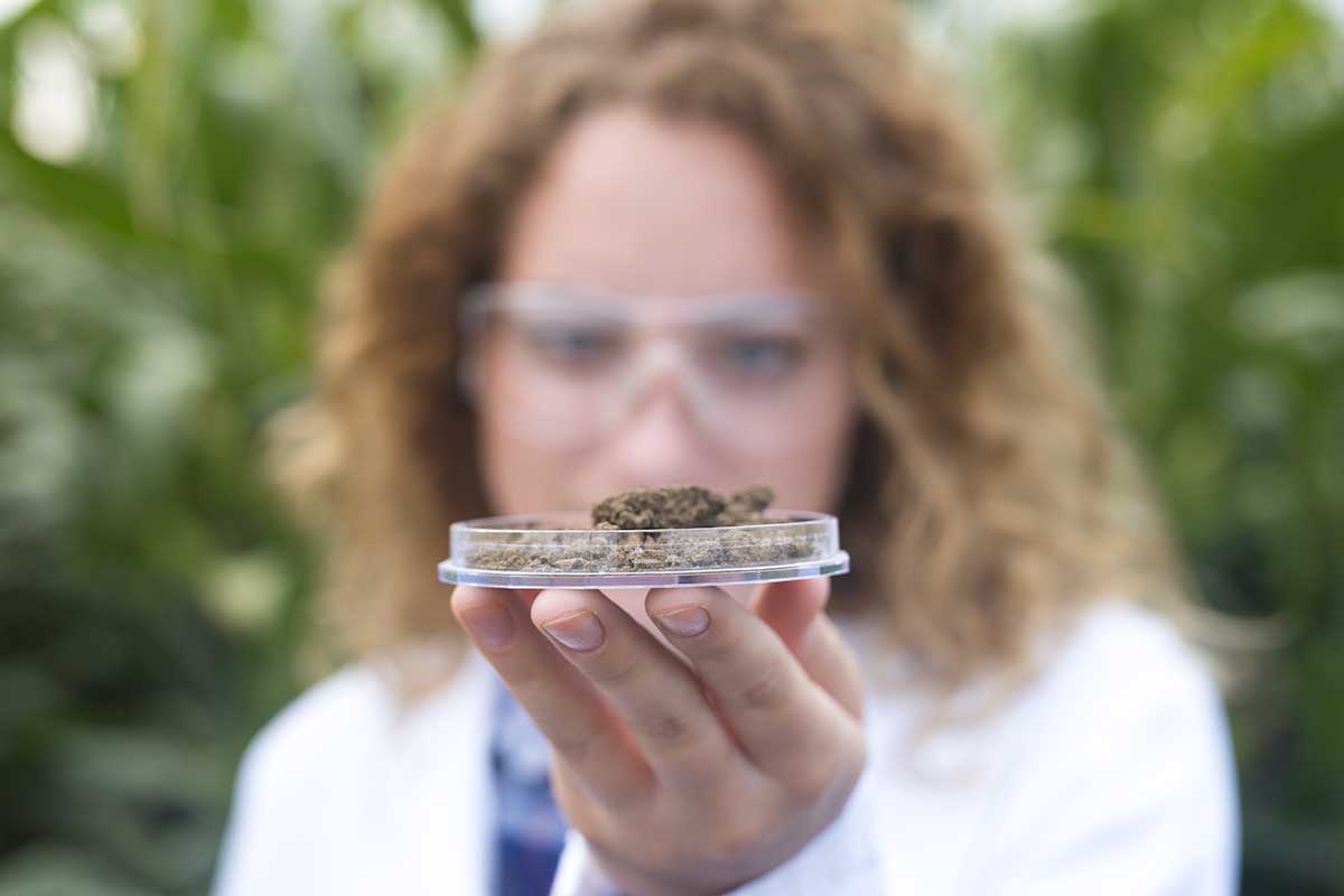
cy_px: 448
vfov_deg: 27.0
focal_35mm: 50
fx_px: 1867
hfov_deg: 39.6
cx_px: 672
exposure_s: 1/400
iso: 250
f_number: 4
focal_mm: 50
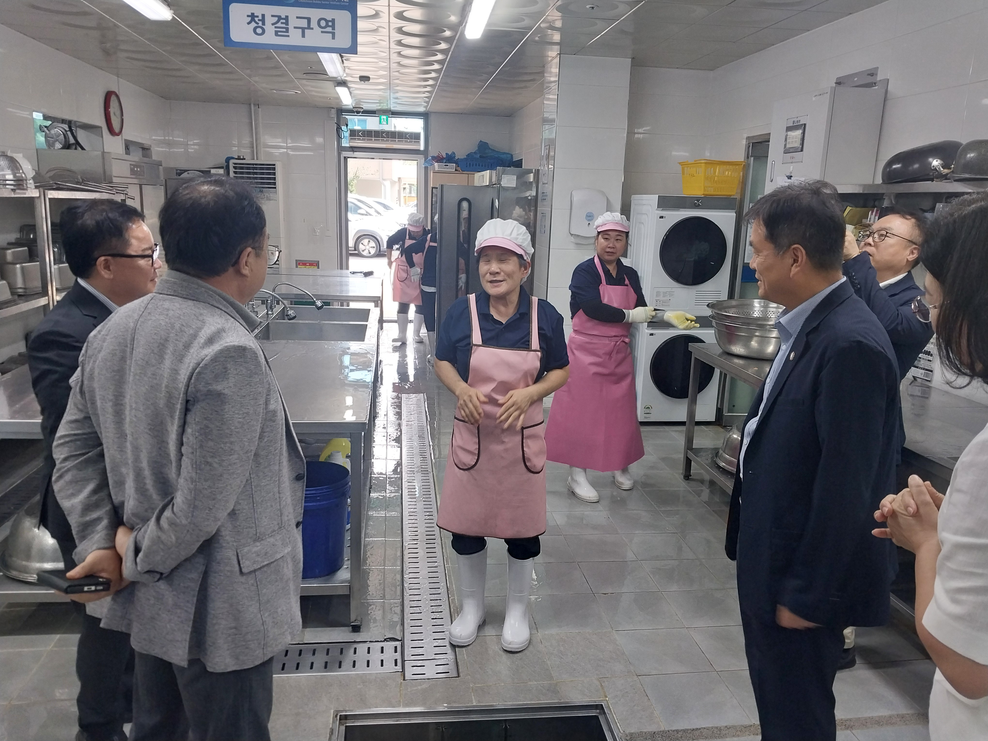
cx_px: 494
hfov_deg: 67.3
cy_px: 370
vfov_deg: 53.1
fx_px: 742
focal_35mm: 26
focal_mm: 4
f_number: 1.8
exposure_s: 1/60
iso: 64
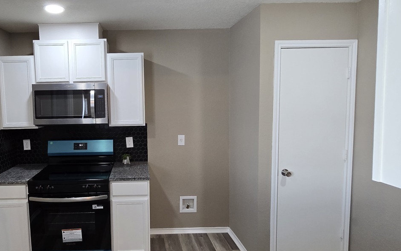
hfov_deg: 79.8
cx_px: 137
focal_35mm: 21
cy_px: 121
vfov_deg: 57.3
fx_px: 230
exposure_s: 1/60
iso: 200
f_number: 2.2
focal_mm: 2.2
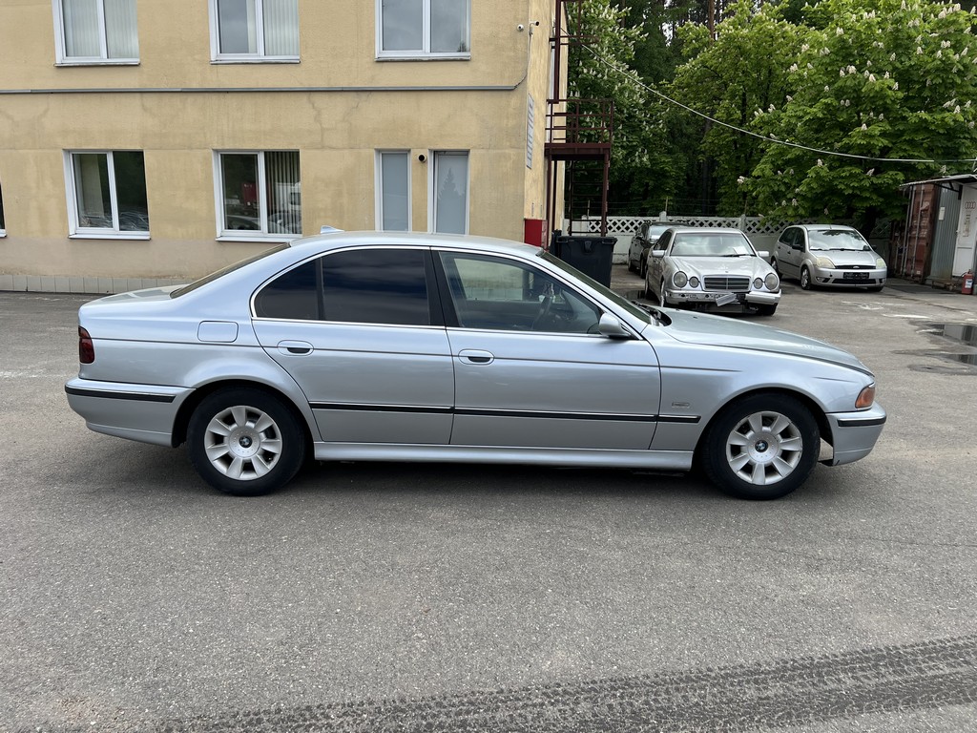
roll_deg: -0.8
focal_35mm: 26
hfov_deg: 67.3
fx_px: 734
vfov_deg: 53.1
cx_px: 488
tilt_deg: -11.8
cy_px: 366
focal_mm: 5.7
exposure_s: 1/2165
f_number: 1.5
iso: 50
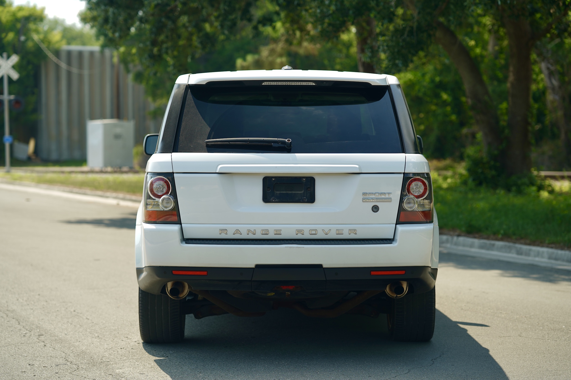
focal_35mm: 85
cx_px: 286
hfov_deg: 23.9
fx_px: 1348
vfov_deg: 16.1
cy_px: 190
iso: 50
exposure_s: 1/250
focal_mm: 85
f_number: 2.5
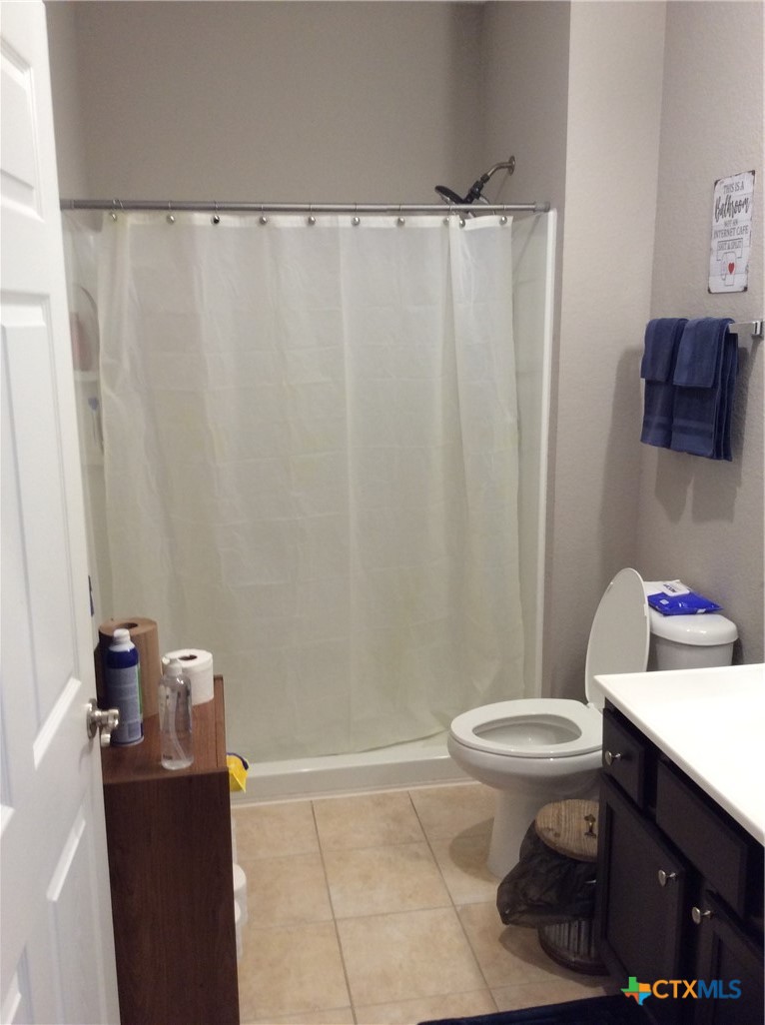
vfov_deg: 56.9
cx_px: 382
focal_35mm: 32
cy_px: 512
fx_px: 946
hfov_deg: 44.0
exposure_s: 1/24
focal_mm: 3.3
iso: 80
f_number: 2.4
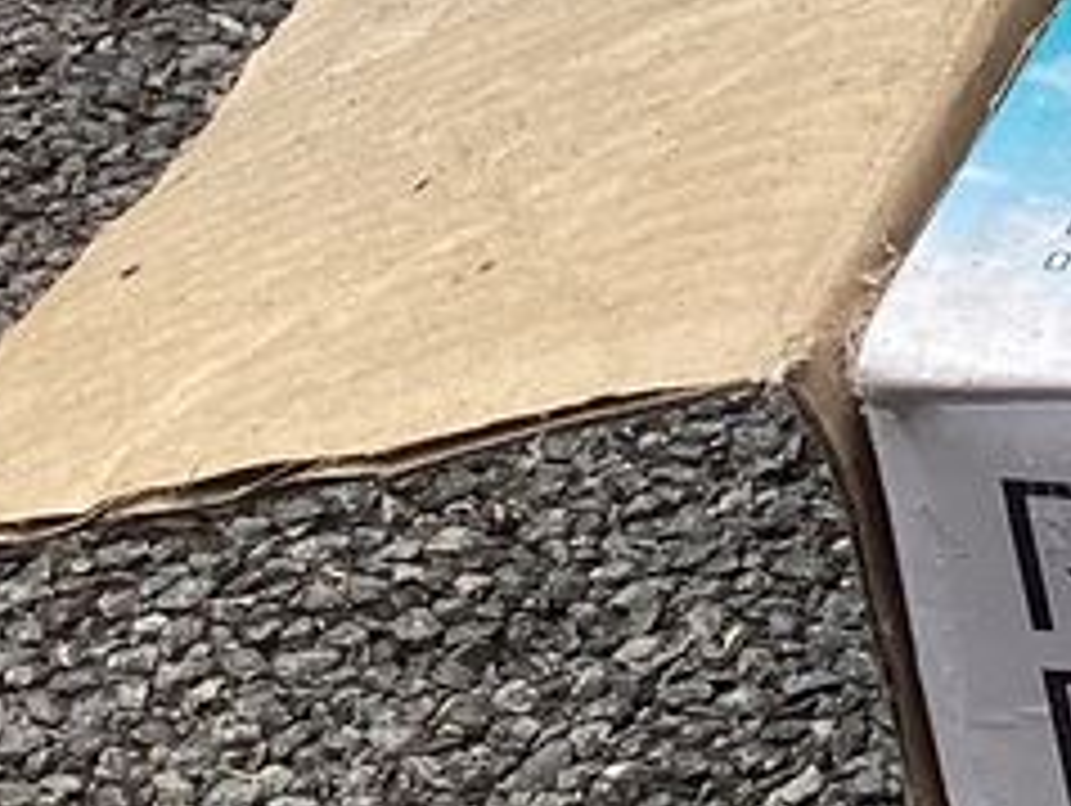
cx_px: 2034
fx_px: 4026
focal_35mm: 130
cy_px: 50
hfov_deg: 13.4
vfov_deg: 11.3
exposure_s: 1/769
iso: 25
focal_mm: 3.3
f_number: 2.4
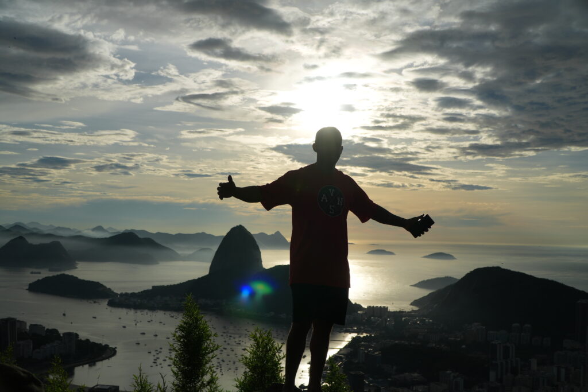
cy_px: 196
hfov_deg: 49.5
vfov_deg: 34.2
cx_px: 294
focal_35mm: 39
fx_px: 637
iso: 100
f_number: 4.5
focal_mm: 26
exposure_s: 1/3200
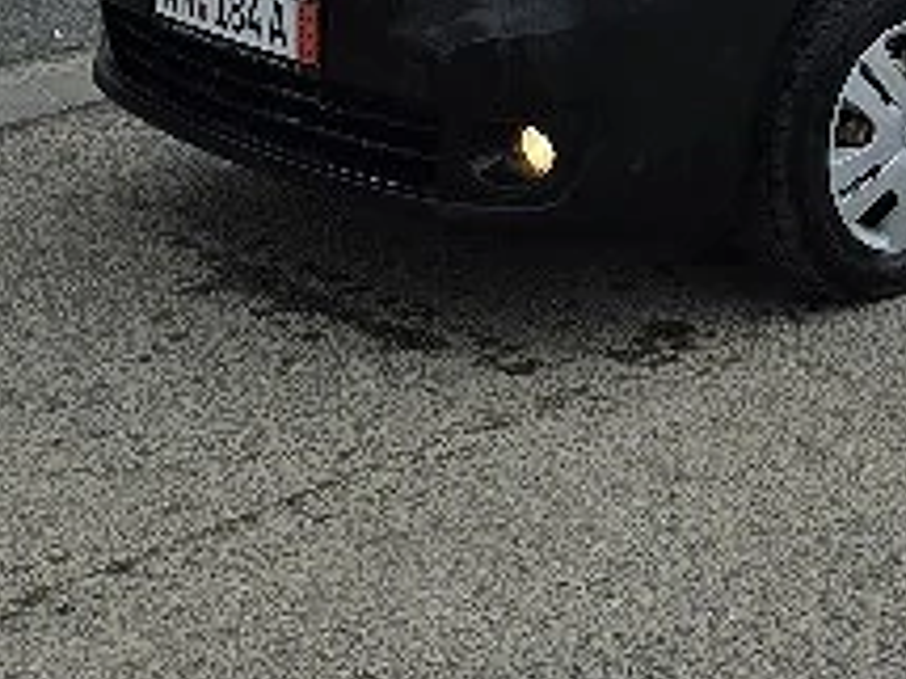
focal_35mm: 107
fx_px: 2799
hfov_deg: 17.9
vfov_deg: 12.6
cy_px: -548
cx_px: 910
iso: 80
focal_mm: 6.3
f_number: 1.7
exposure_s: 1/5000
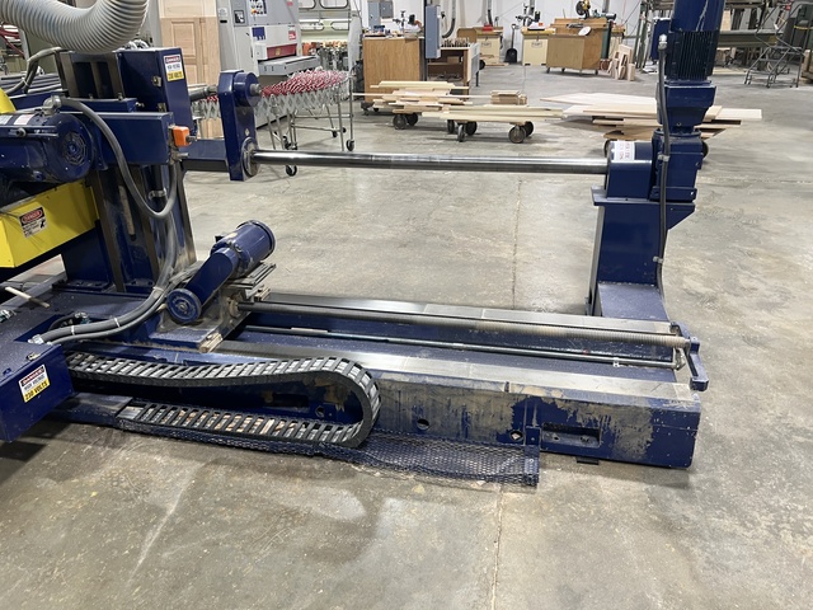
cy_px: 305
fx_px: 611
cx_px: 406
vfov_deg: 53.1
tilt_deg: -24.6
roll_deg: +1.2
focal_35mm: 26
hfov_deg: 67.3
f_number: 1.5
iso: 80
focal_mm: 5.7
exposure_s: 1/60
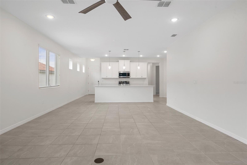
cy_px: 82
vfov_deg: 61.9
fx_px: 137
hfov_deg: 84.0
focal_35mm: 20
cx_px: 124
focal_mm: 20
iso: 320
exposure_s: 1/4
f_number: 8
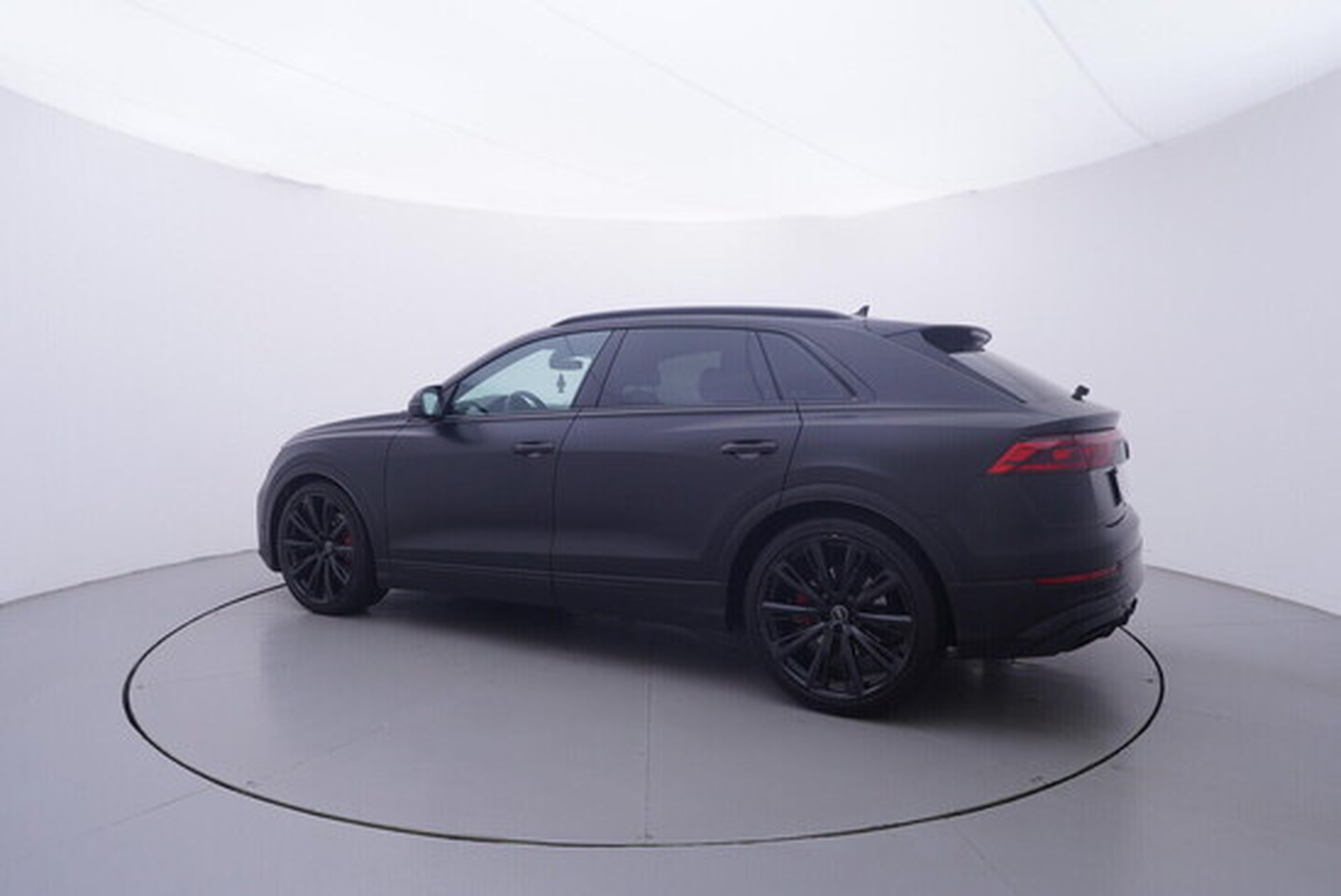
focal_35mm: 22
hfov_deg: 77.3
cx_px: 670
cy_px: 448
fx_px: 839
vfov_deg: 56.2
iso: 200
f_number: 5
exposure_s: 1/80
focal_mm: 15
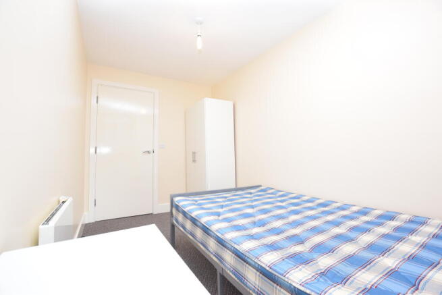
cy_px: 148
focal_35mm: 15
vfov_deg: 77.4
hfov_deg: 100.4
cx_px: 221
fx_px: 184
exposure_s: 1/125
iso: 800
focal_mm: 10
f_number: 5.6
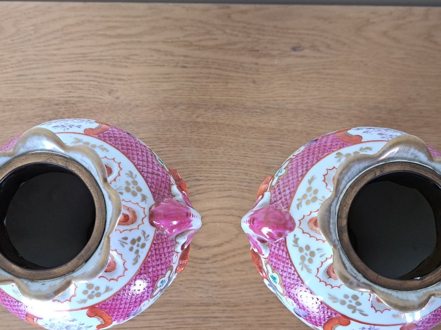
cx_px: 207
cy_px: 225
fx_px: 446
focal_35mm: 35
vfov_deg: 40.1
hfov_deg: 52.6
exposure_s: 1/50
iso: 200
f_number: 1.8
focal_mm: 5.23
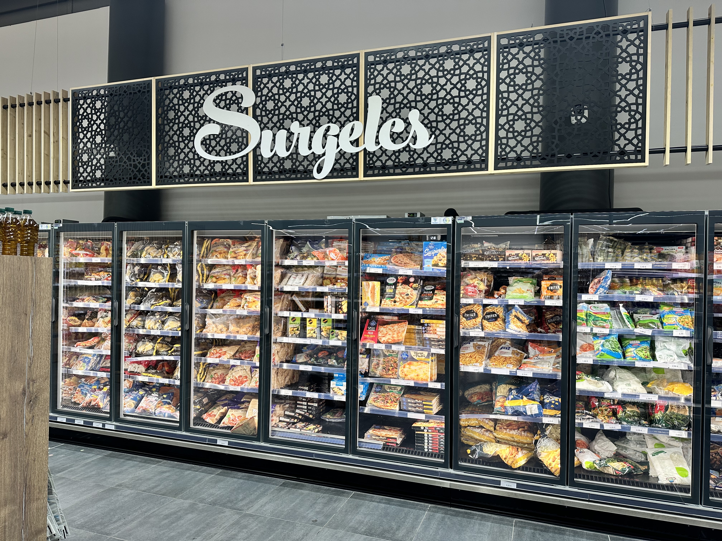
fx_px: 501
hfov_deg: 71.6
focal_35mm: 24
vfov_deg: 56.8
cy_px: 270
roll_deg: -0.4
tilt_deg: +1.2
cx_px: 361
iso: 100
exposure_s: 1/100
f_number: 1.78
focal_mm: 6.86
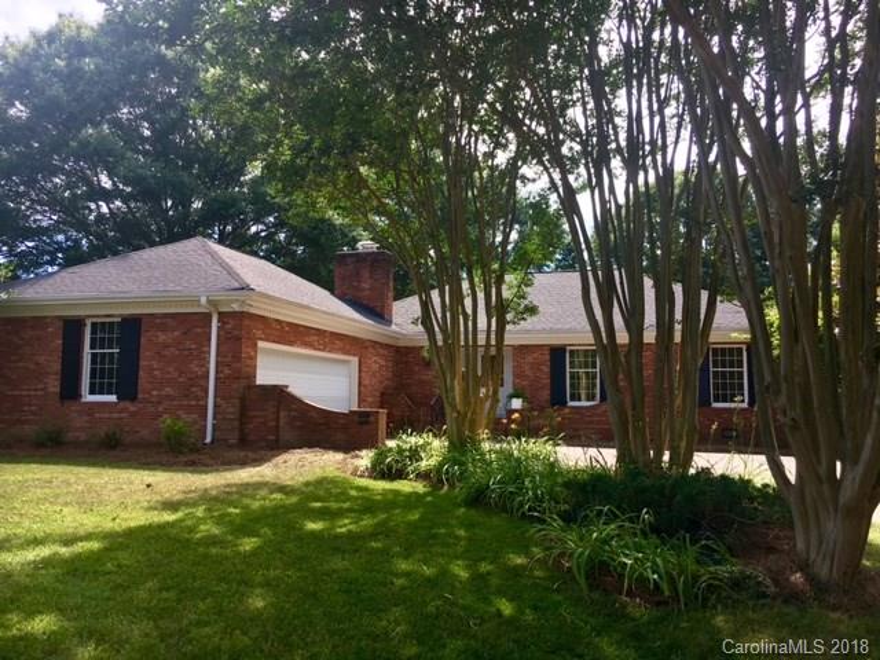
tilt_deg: +6.4
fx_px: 737
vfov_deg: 48.2
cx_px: 440
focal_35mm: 29
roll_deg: -0.4
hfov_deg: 61.7
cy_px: 330
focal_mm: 4.15
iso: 25
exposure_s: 1/351
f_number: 2.2
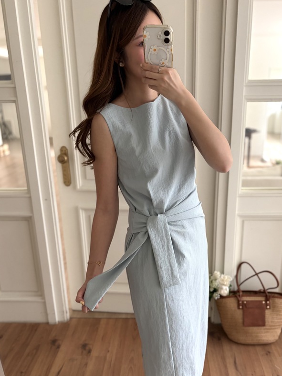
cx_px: 167
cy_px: 221
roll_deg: +0.2
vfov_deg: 55.0
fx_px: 358
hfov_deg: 42.8
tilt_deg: -32.6
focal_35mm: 33
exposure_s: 1/60
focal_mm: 5.96
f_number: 1.6
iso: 200
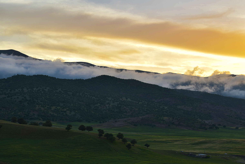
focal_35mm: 102
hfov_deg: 20.0
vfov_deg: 13.4
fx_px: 694
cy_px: 82
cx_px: 122
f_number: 8
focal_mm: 68
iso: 100
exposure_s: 1/80
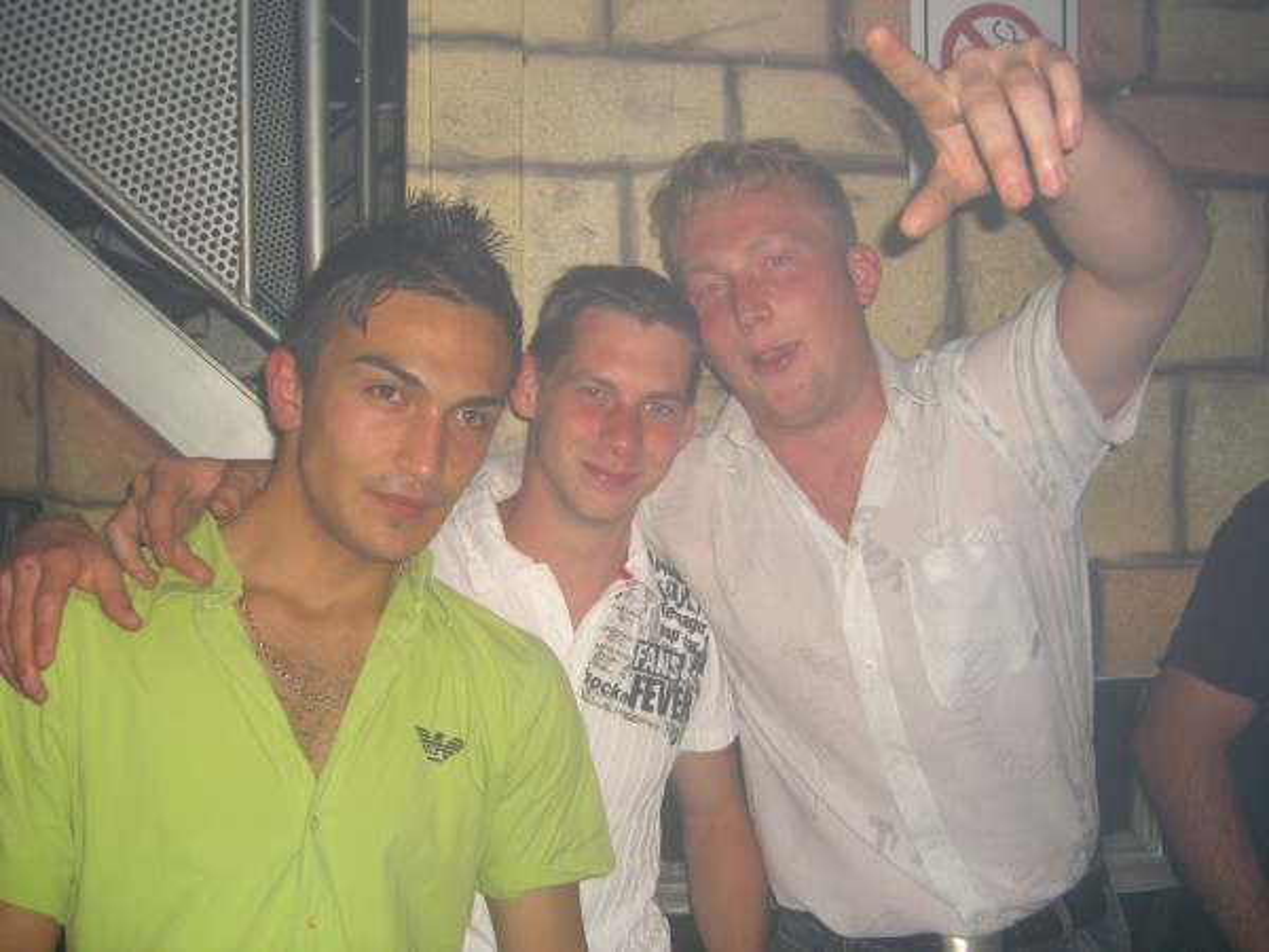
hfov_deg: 49.0
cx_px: 634
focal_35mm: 38
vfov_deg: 37.7
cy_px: 476
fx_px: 1393
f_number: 2.8
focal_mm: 7.9
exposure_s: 1/60
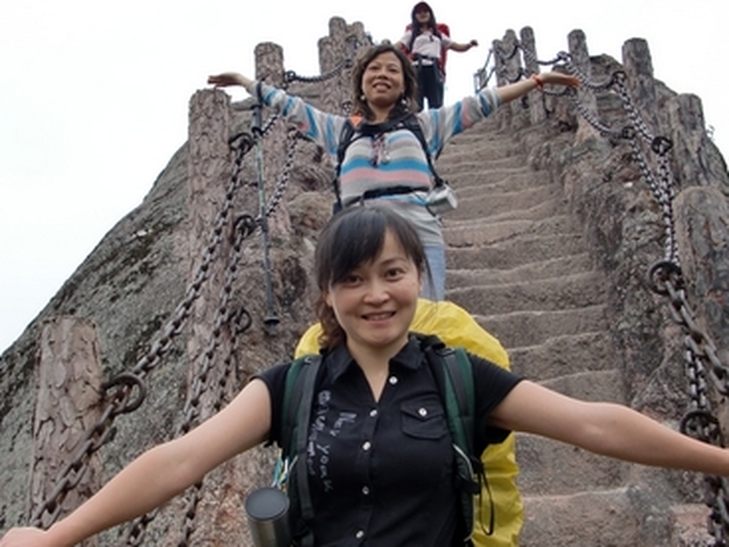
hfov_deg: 40.4
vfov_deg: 30.9
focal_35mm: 47
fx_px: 990
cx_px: 347
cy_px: 275
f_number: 2.8
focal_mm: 6.3
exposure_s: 1/200
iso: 64
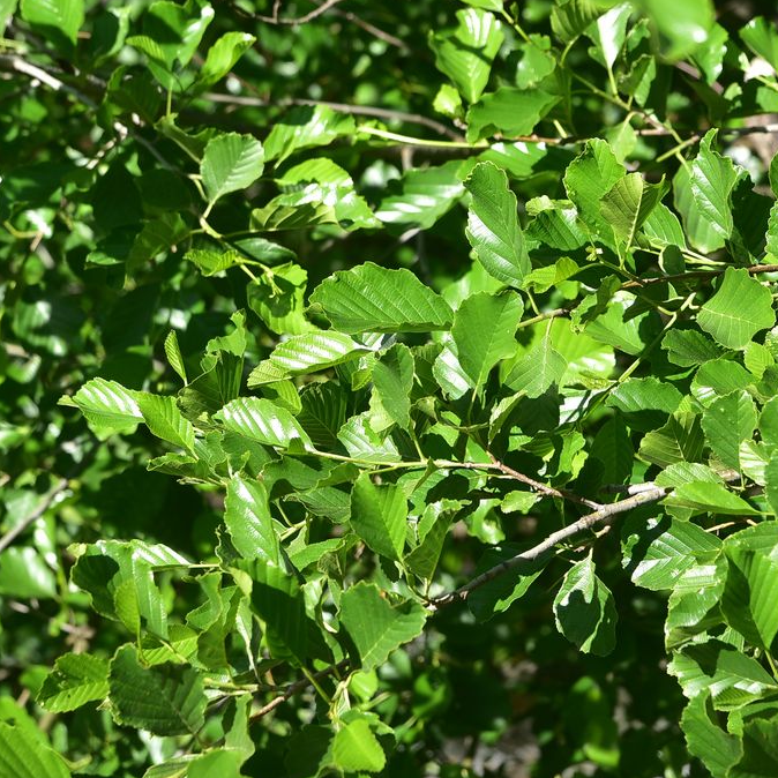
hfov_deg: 14.8
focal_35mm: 118
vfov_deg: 14.8
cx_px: 450
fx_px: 3000
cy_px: 310
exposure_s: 1/250
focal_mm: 72
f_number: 8
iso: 160
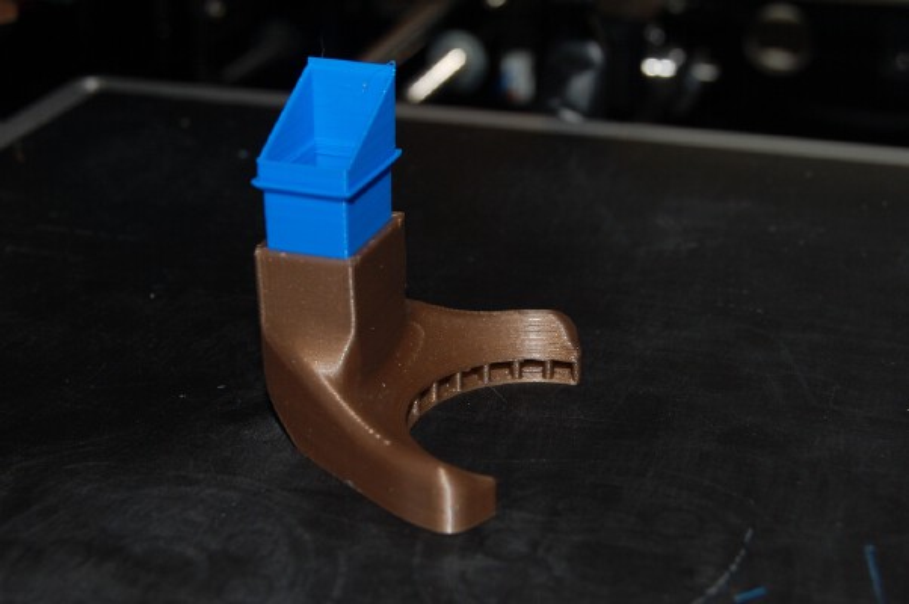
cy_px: 302
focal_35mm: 63
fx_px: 1589
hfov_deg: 31.9
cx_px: 454
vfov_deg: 21.5
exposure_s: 1/60
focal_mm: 42
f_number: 5.3
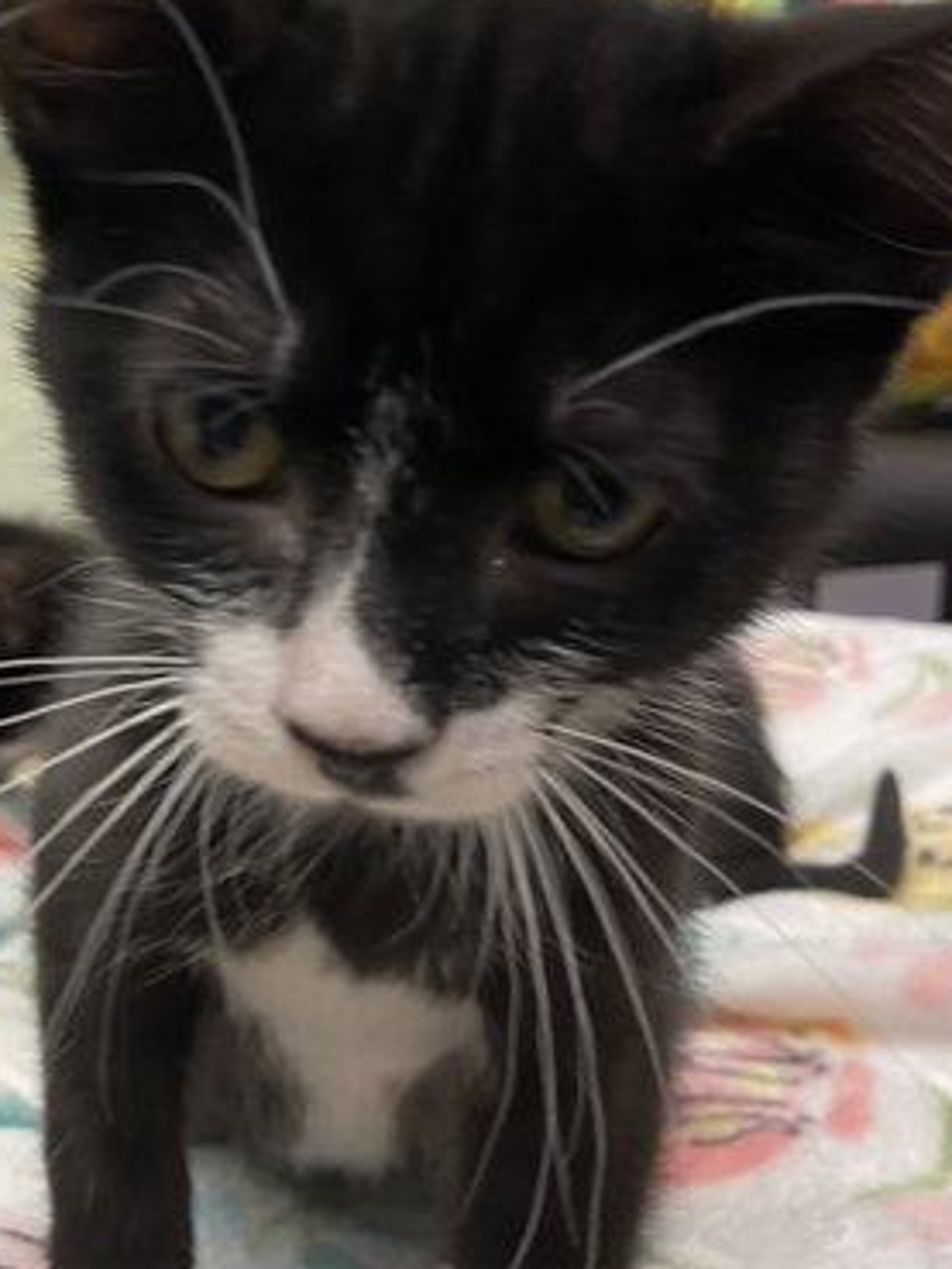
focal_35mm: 47
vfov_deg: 40.3
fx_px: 1722
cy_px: 518
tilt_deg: -6.9
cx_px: 261
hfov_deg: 30.5
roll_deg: +2.0
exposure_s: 1/60
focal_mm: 4.25
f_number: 1.8
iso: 80
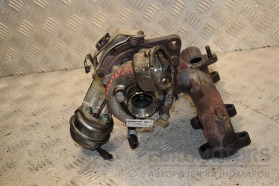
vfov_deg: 23.8
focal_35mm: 57
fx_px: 442
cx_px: 140
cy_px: 93
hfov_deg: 35.1
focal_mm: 38
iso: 800
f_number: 5.6
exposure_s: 1/200
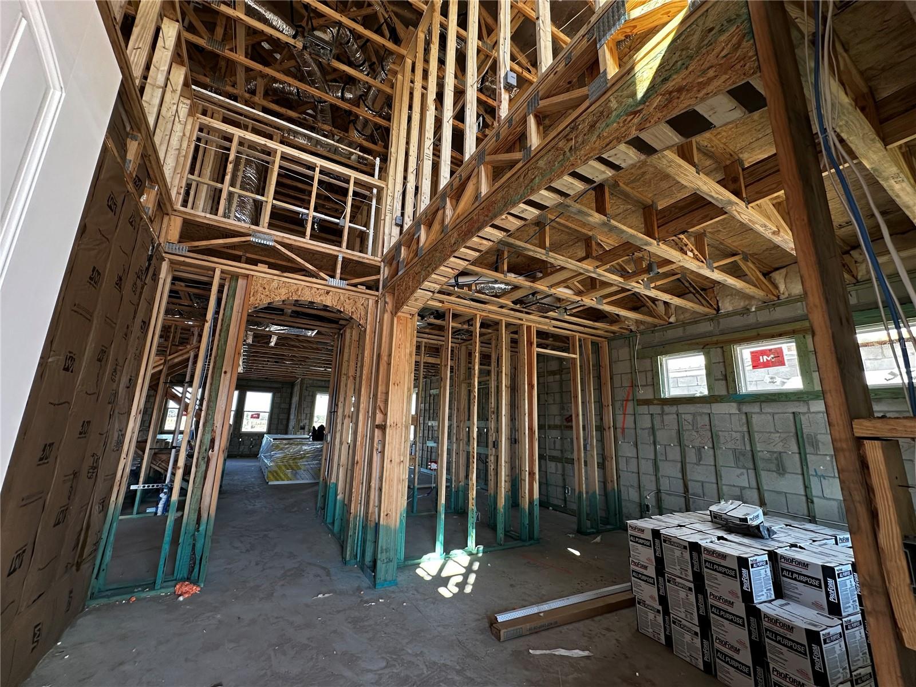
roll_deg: -1.9
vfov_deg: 85.7
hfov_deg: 102.1
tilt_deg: +12.8
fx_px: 370
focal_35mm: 14
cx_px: 458
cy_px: 344
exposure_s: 1/99
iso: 100
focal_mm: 2.22
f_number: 2.2
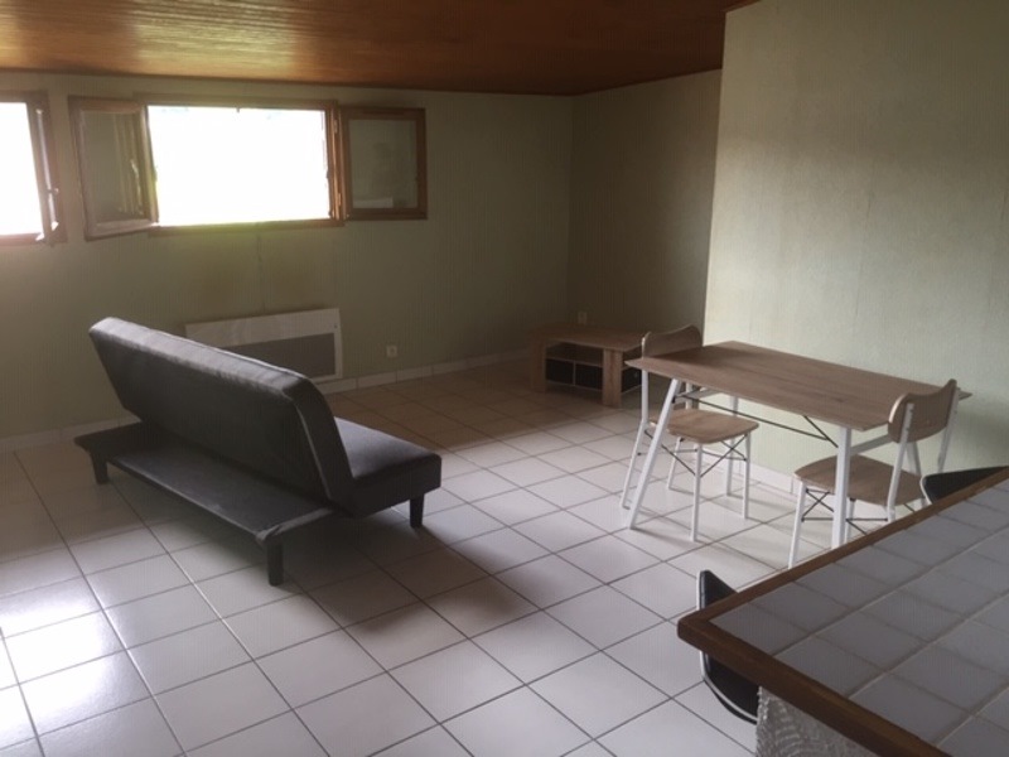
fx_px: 845
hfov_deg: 61.7
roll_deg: +0.1
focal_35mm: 29
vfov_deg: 48.2
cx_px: 504
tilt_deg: -16.3
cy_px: 378
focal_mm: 4.15
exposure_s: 1/33
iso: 100
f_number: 2.2
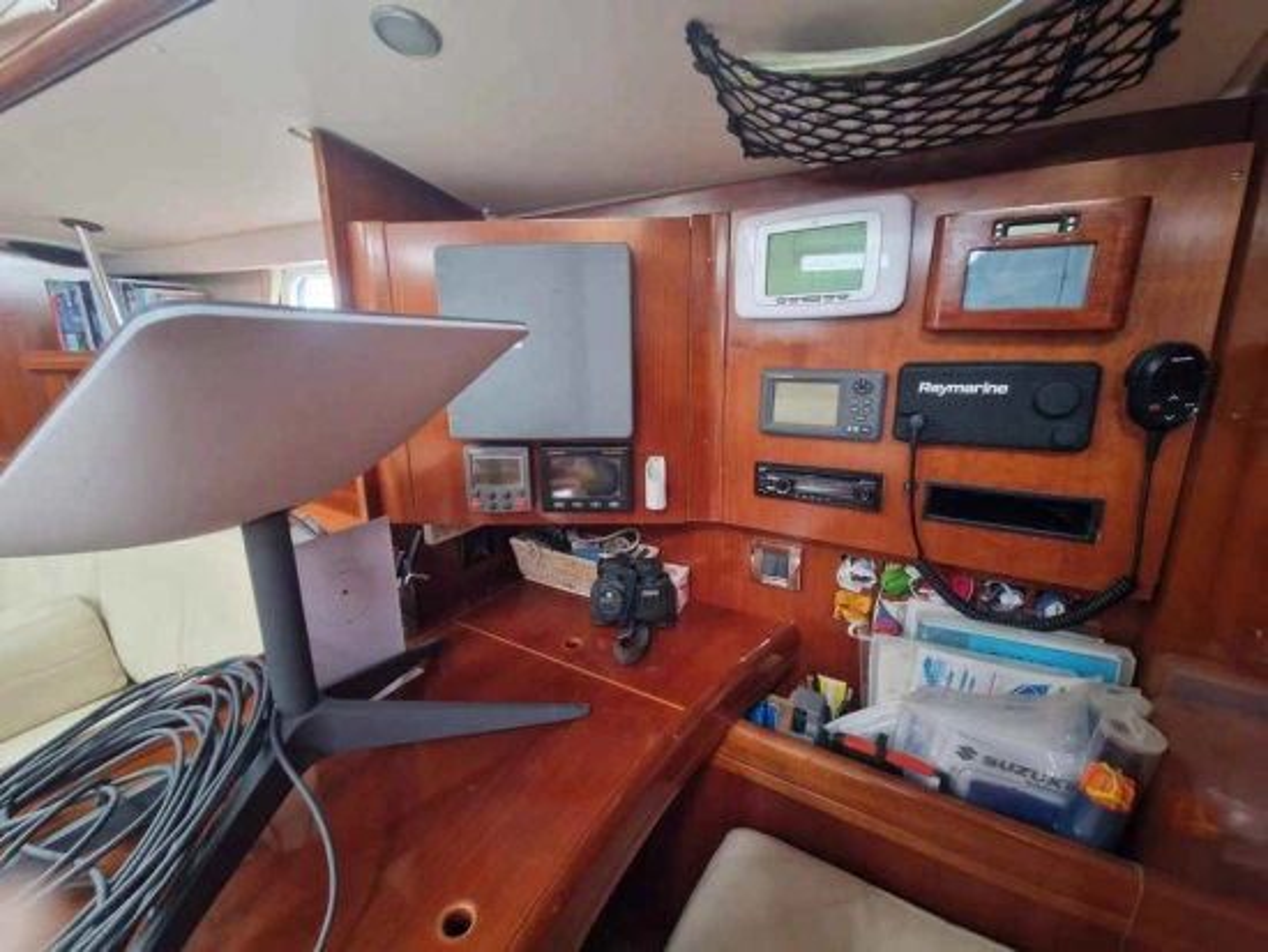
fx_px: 476
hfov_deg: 106.2
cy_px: 476
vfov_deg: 90.0
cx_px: 634
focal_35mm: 13
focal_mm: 2.2
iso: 640
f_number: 2.2
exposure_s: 1/33
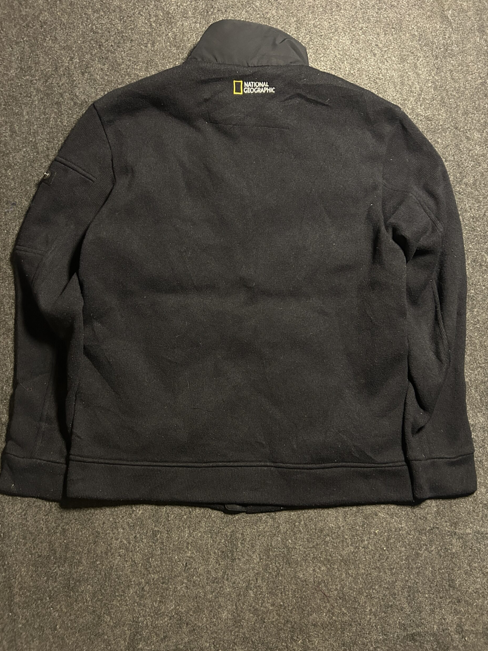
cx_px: 244
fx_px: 507
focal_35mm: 27
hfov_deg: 51.4
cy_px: 319
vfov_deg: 65.3
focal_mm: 5.7
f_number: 1.5
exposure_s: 1/33
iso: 640
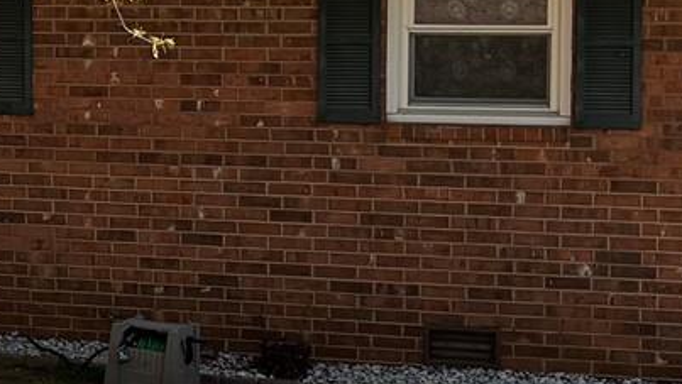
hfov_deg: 13.9
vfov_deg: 8.4
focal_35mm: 144
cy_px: 115
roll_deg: +1.0
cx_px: -377
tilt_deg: -5.7
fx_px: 2605
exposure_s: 1/1418
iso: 50
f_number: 1.6
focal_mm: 5.96
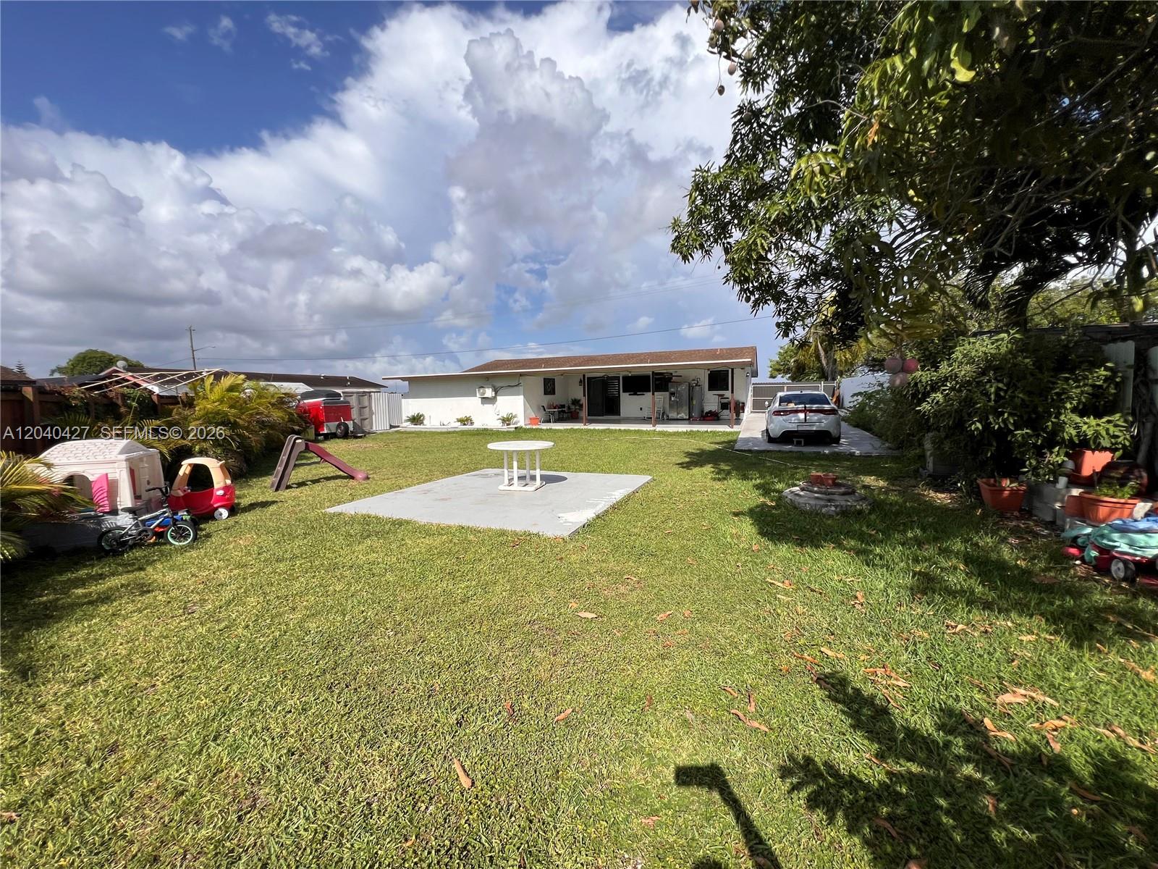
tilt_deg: -5.3
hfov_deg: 106.2
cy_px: 434
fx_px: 435
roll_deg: +0.7
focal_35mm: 13
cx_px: 579
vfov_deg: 89.9
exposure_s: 1/2597
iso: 32
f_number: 1.8
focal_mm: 1.57
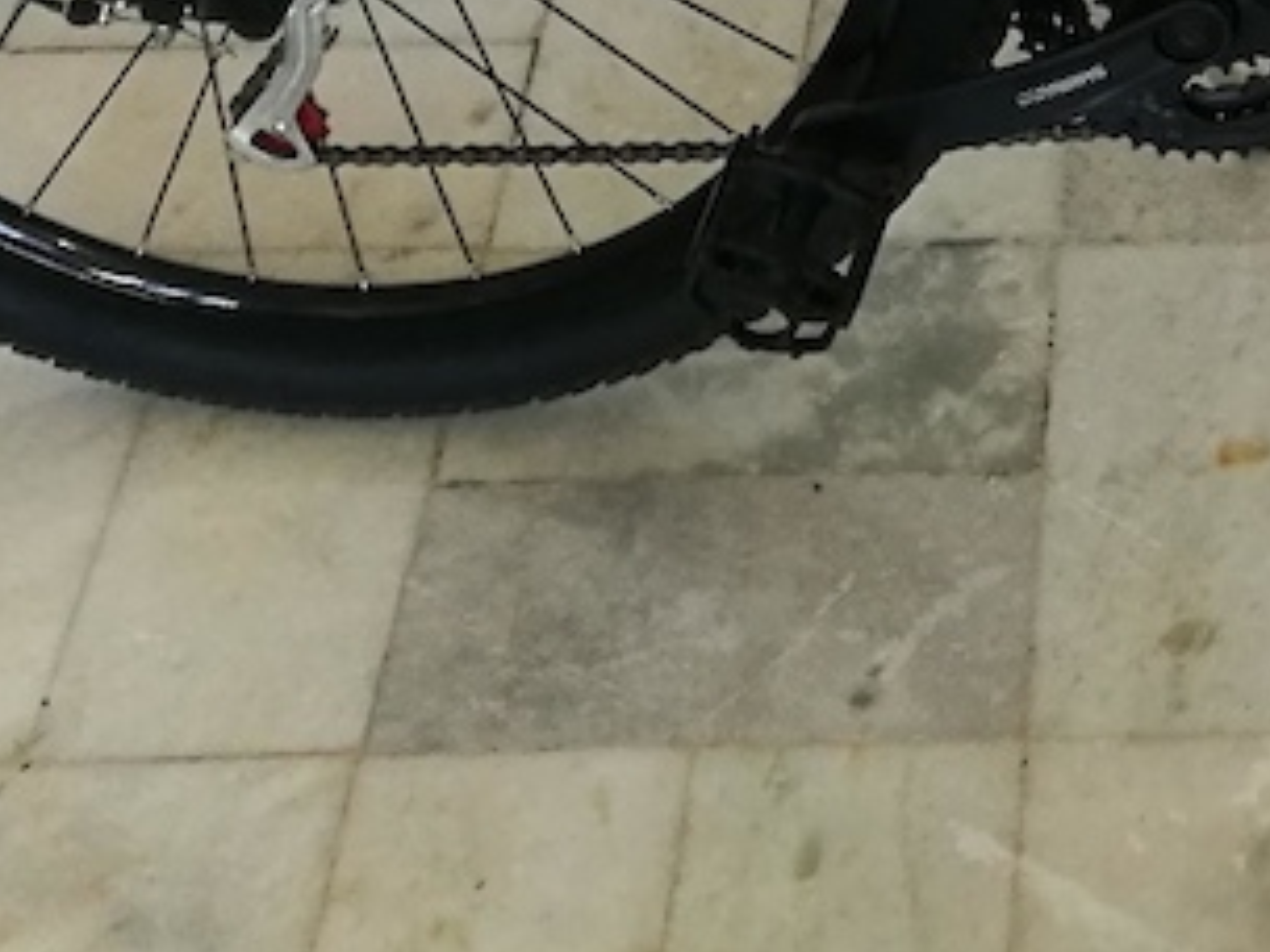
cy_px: -635
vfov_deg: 14.7
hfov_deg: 20.3
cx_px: 1496
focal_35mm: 91
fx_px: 3339
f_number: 2.2
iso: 250
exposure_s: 1/30
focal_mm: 4.5
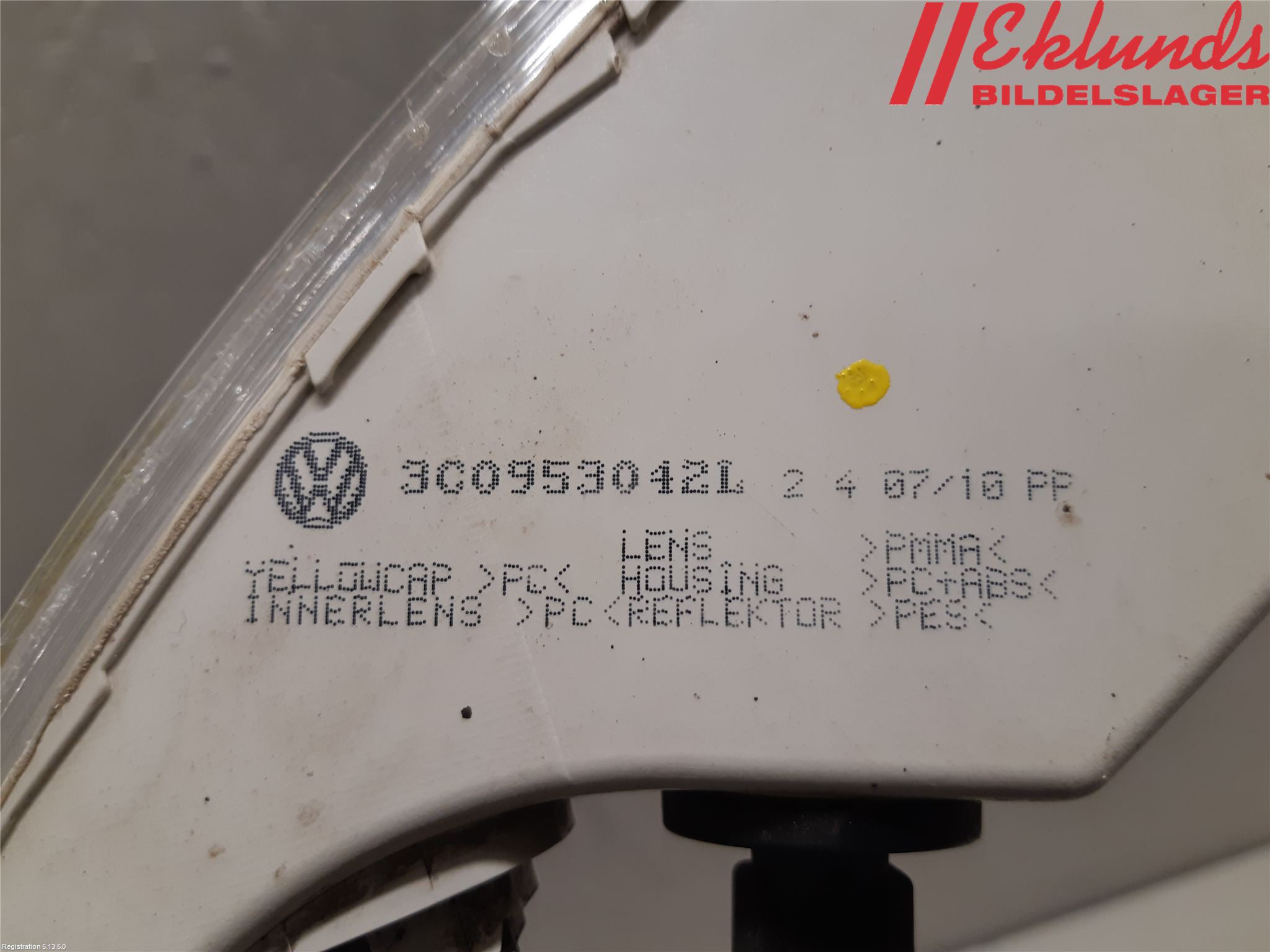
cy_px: 476
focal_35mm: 26
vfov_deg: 53.1
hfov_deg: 67.3
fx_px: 954
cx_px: 635
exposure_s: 1/50
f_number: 1.7
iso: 80
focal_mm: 3.93
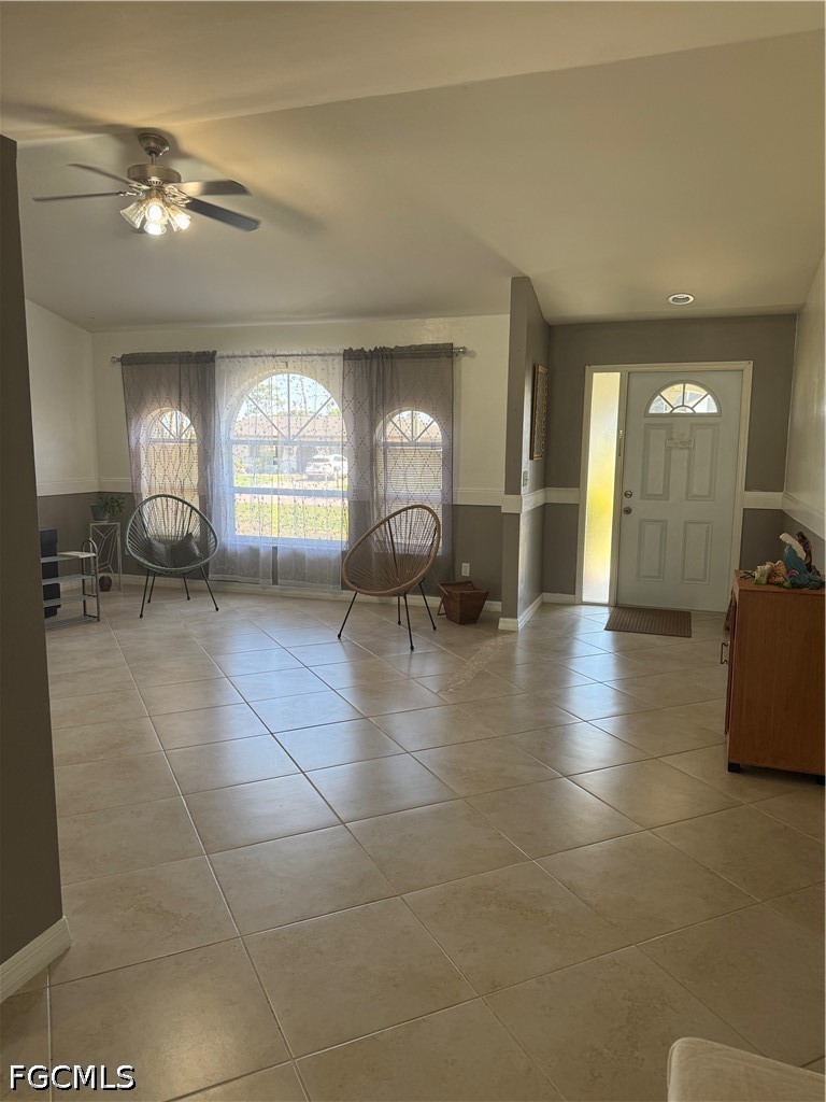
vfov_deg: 71.6
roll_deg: +0.1
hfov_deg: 56.8
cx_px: 413
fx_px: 764
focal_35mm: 24
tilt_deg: -7.3
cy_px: 551
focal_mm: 6.76
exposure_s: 1/149
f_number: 1.78
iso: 100
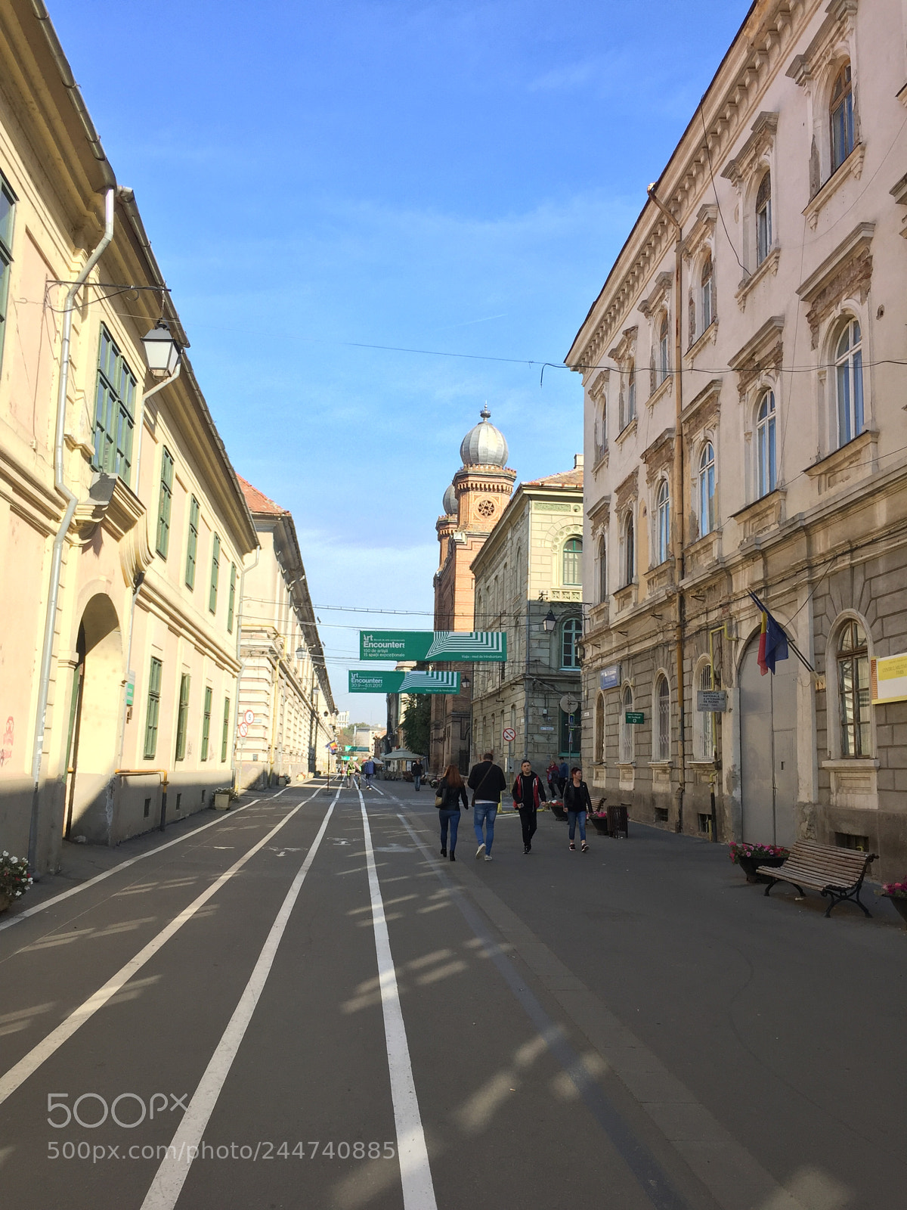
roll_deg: -1.7
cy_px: 605
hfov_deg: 48.2
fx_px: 1013
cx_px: 454
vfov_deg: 61.7
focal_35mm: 29
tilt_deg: +9.2
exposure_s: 1/860
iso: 32
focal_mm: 4.15
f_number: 2.2
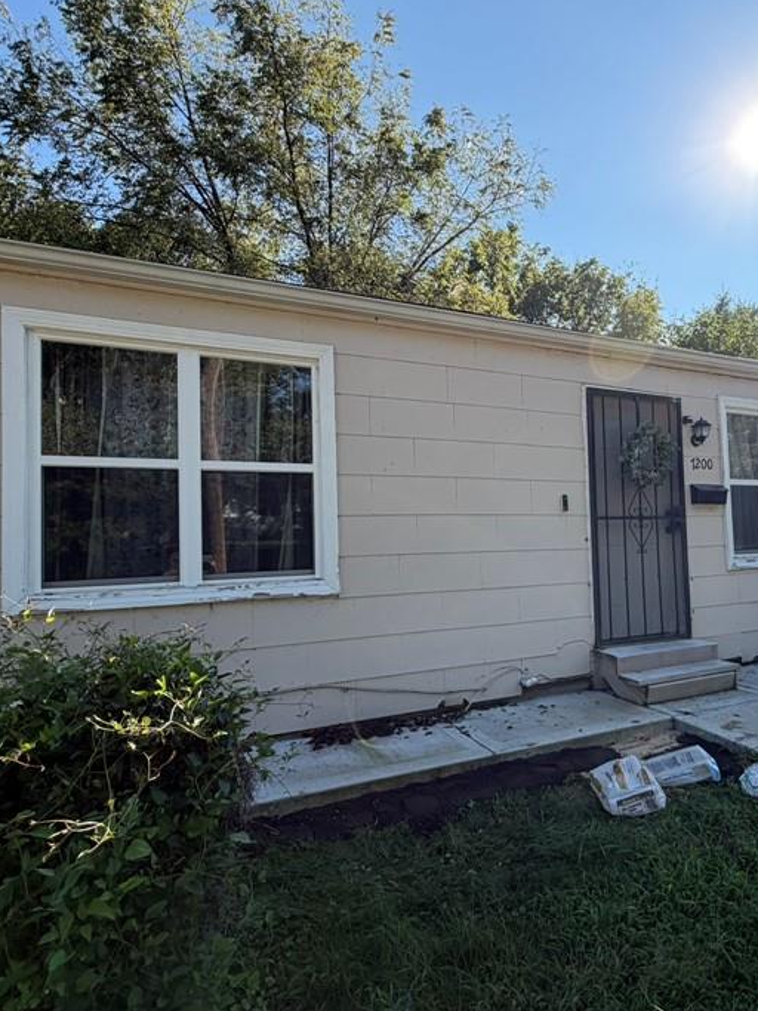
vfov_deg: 79.0
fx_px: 613
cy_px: 515
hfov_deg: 61.6
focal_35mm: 21
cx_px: 517
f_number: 2.2
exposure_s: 1/664
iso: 40
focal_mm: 2.22
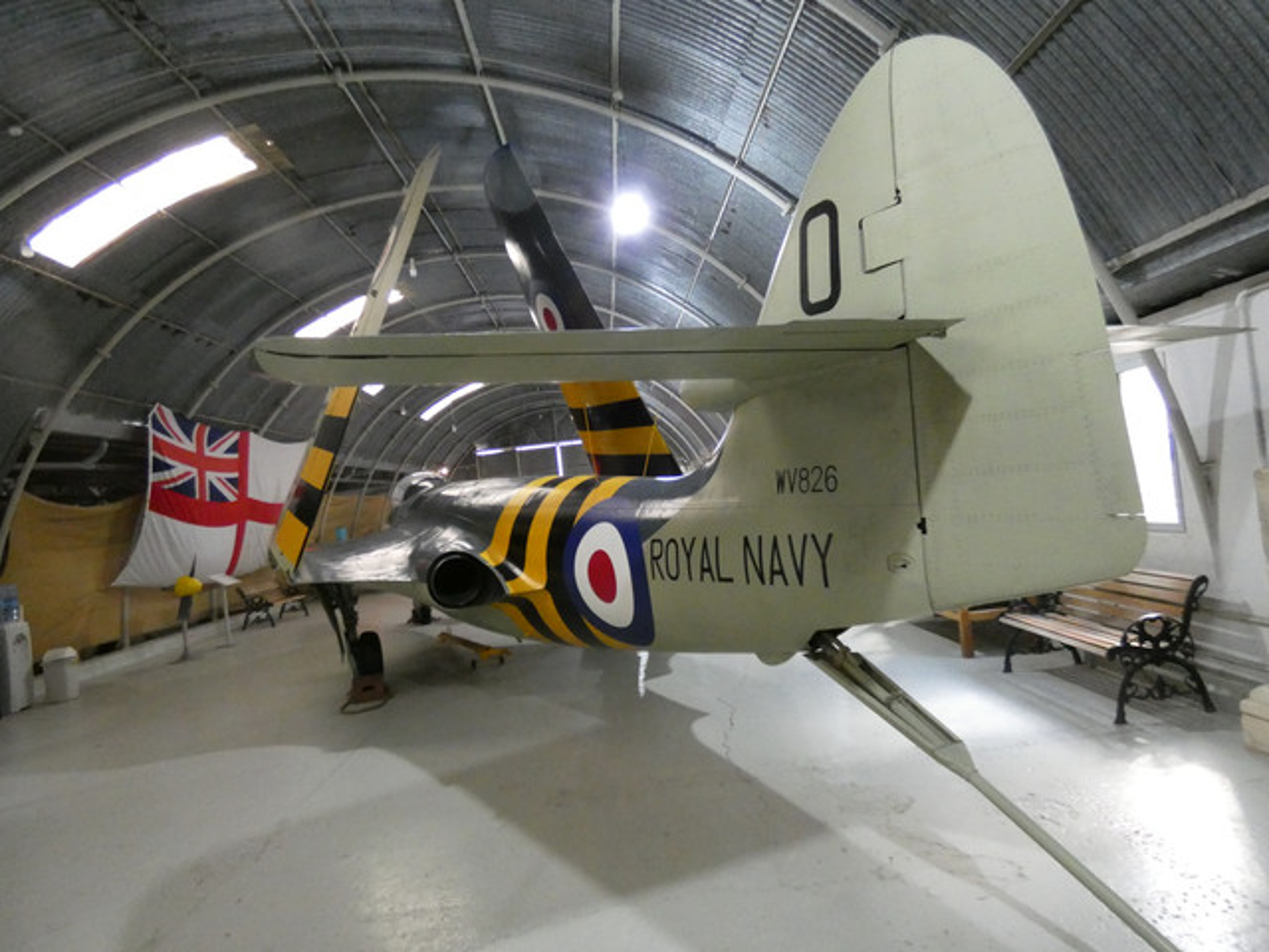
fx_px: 733
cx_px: 634
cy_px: 476
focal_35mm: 20
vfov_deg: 66.0
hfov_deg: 81.7
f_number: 2.8
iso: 1250
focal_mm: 3.6
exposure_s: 1/60
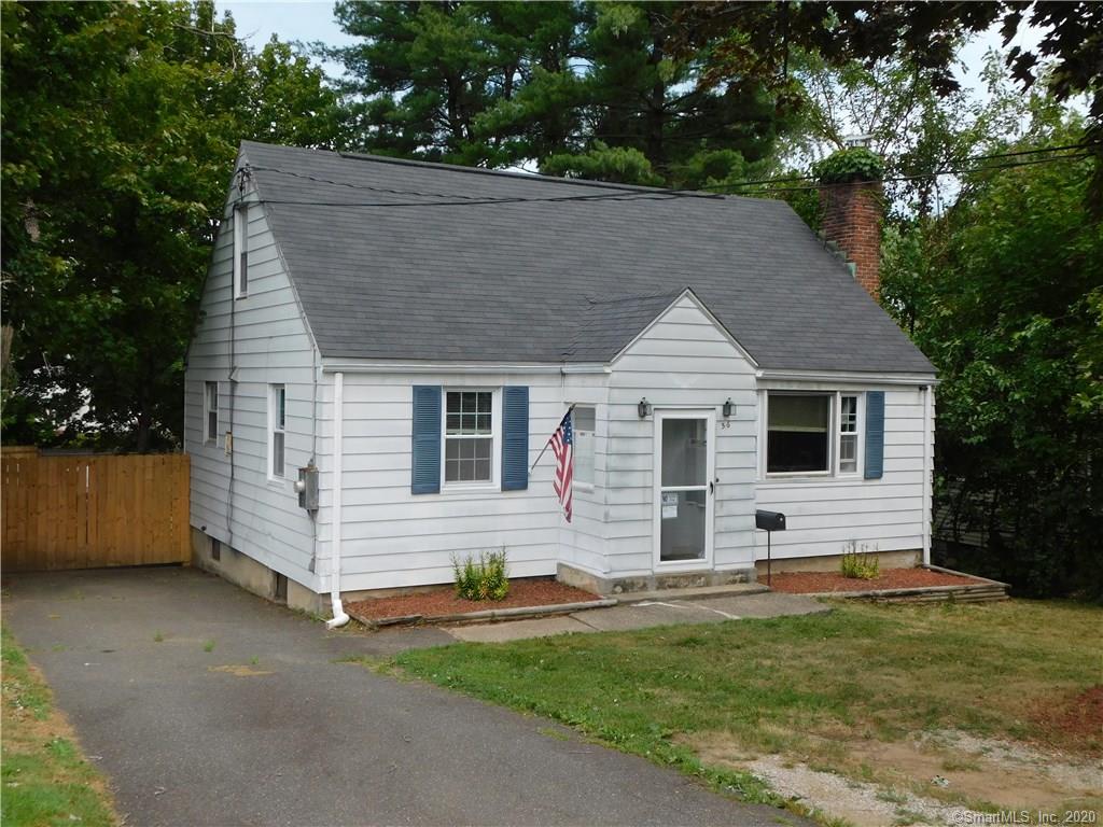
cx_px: 552
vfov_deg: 39.7
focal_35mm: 36
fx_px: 1147
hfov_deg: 51.4
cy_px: 414
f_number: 3.5
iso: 125
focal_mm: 6.3
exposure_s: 1/800
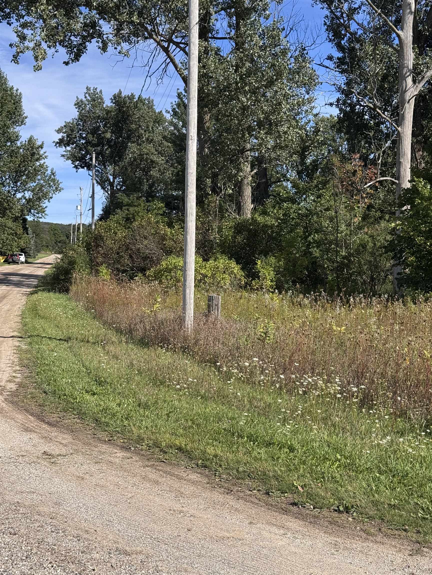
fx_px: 799
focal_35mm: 48
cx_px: 216
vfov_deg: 39.7
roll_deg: +0.2
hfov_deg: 30.3
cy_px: 288
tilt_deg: -2.2
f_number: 1.78
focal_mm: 6.76
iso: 64
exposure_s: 1/3257
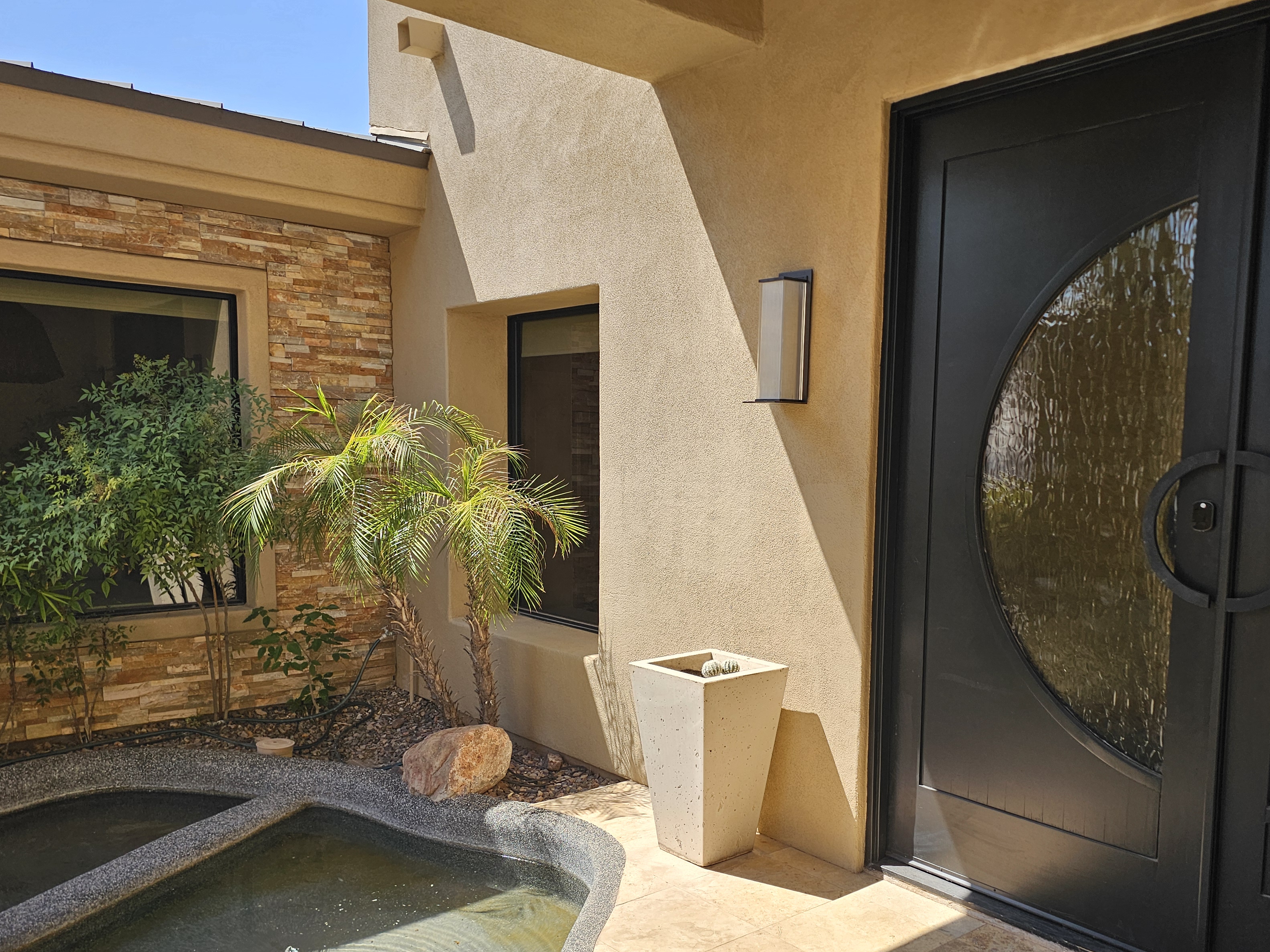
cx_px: 744
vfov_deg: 48.0
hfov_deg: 61.3
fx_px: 1064
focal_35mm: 29
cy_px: 561
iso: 16
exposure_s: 1/487
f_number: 1.7
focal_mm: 6.3
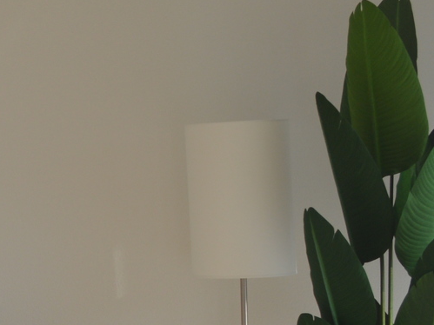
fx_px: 1667
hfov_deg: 12.0
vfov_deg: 11.1
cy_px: 182
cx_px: -606
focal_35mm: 133
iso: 100
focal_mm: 18
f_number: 5.6
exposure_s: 1/125
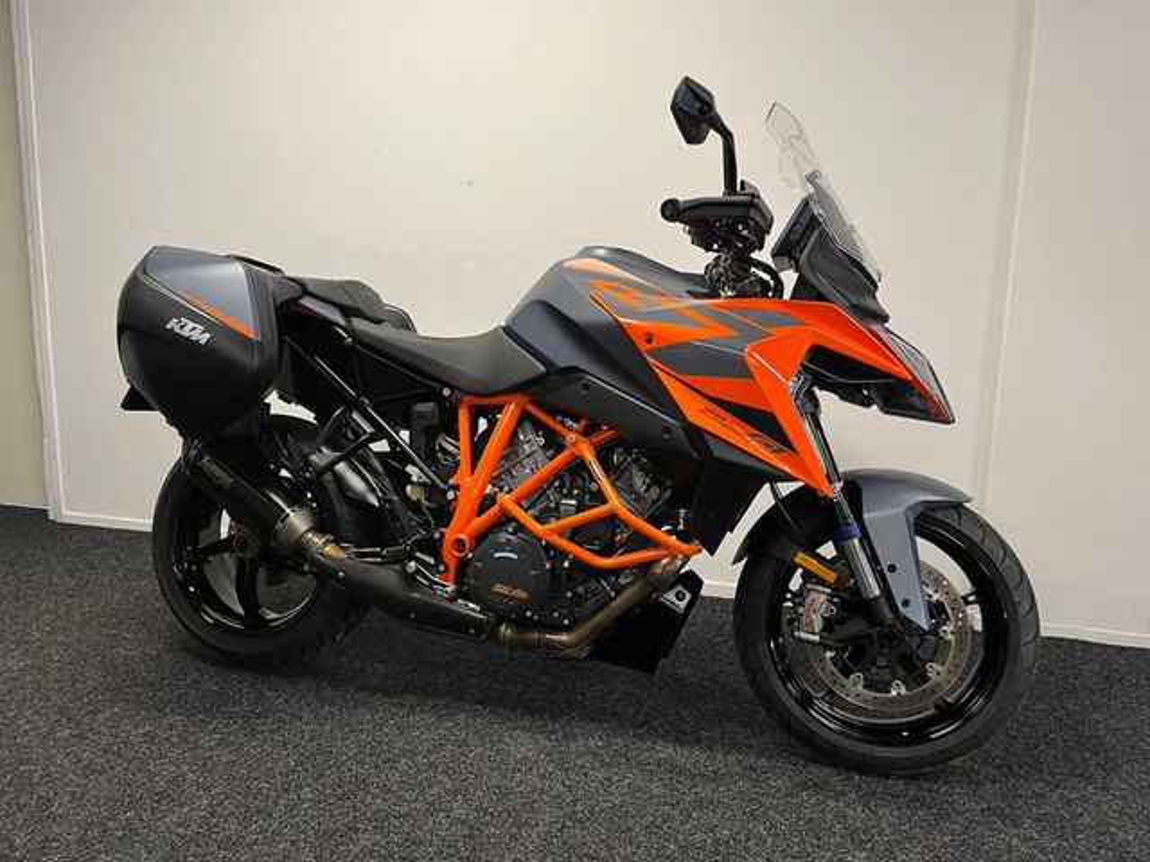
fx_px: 864
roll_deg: -0.2
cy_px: 431
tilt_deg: -8.7
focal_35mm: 26
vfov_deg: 53.1
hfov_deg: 67.3
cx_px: 575
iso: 100
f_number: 1.6
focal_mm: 5.1
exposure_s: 1/50
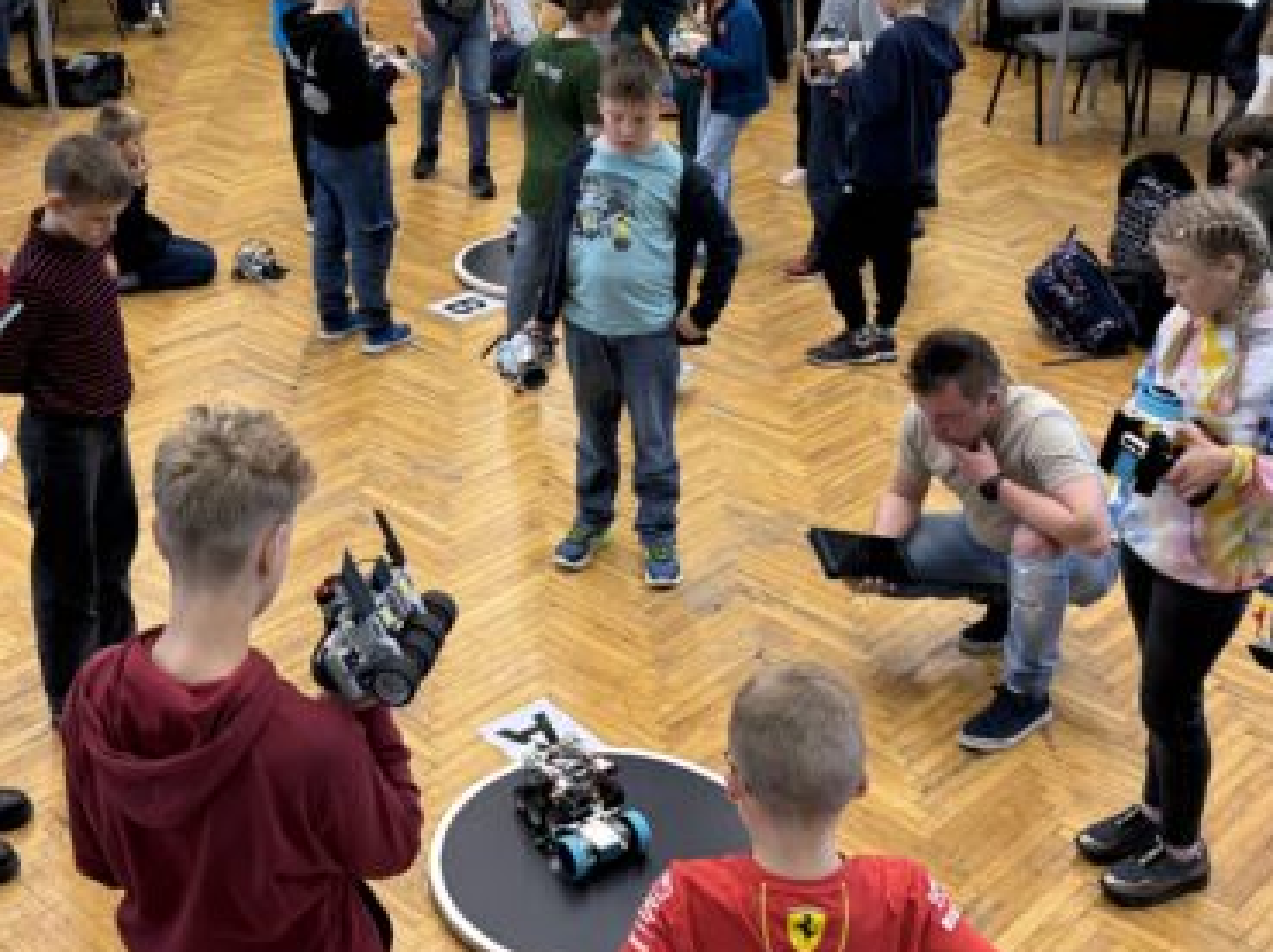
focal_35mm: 50
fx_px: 1837
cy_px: 307
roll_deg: +0.1
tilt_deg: -21.4
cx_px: 517
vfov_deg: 28.8
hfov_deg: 38.1
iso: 125
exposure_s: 1/100
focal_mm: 6.76
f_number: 1.78
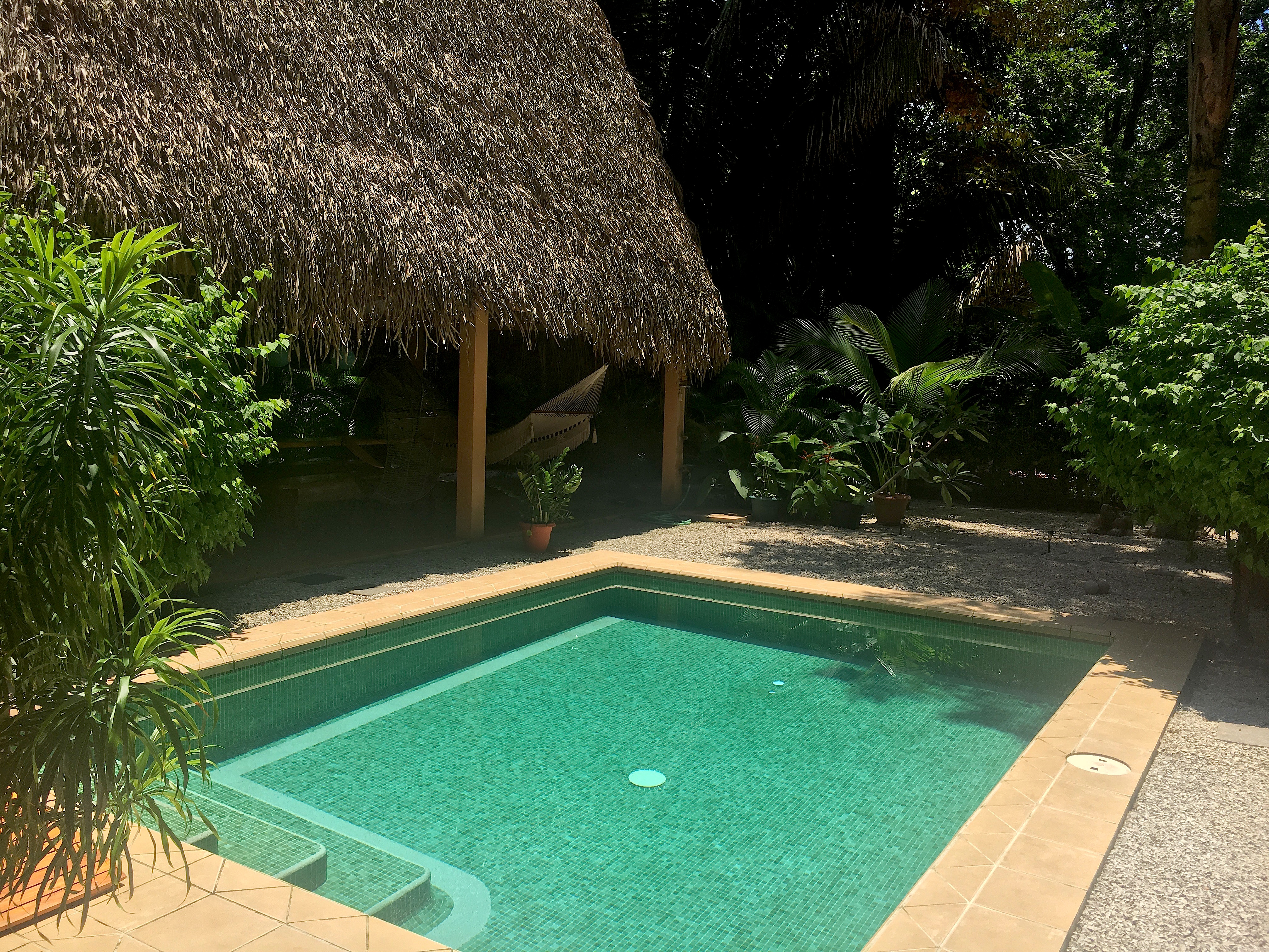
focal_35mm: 29
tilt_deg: -6.7
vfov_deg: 48.2
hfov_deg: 61.7
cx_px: 634
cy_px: 476
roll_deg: -1.4
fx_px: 1063
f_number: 2.2
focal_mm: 4.15
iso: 25
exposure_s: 1/1326
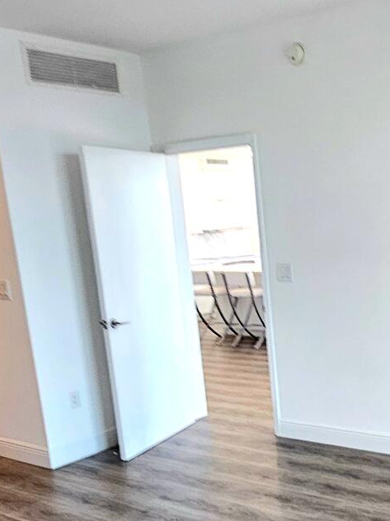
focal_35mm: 42
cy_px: 350
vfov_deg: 44.1
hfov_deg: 31.9
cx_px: 384
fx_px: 631
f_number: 2.2
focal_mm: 2.2
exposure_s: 1/60.2
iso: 80
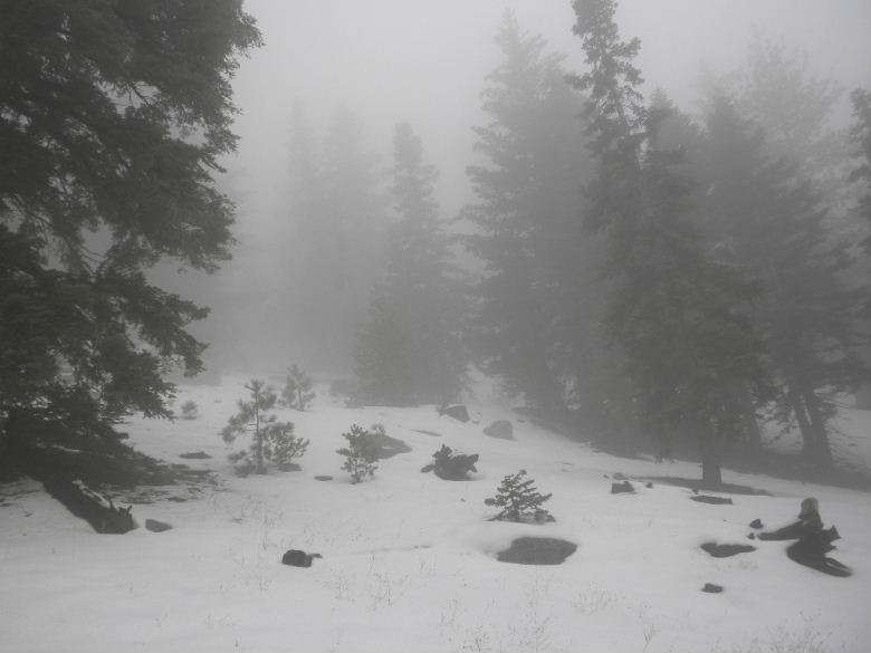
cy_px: 326
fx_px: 931
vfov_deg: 38.7
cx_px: 436
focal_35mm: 37
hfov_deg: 50.1
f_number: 3.5
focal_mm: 6.6
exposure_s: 1/167
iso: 64
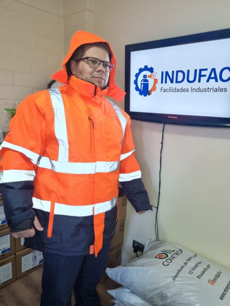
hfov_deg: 53.0
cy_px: 153
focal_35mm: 26
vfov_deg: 67.3
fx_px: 230
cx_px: 115
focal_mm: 5.4
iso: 320
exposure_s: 1/40
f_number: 1.8
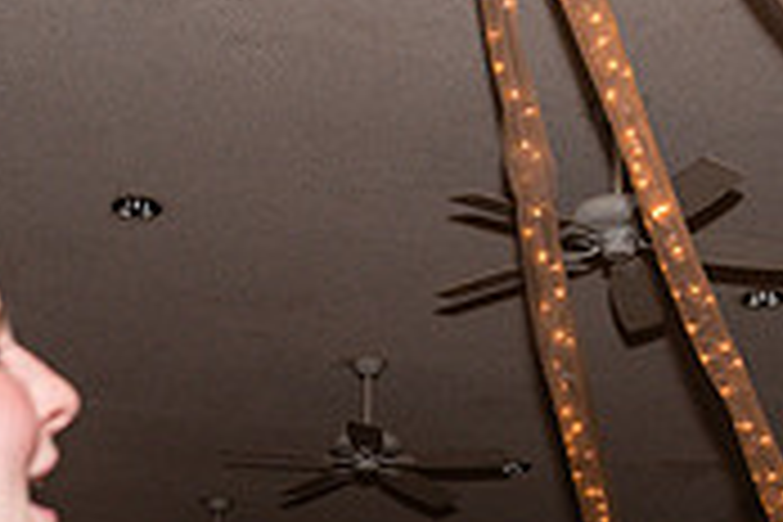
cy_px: 740
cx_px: 297
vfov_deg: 15.9
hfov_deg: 25.3
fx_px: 1740
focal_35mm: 80
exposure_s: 1/250
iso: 400
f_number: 4
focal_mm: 24
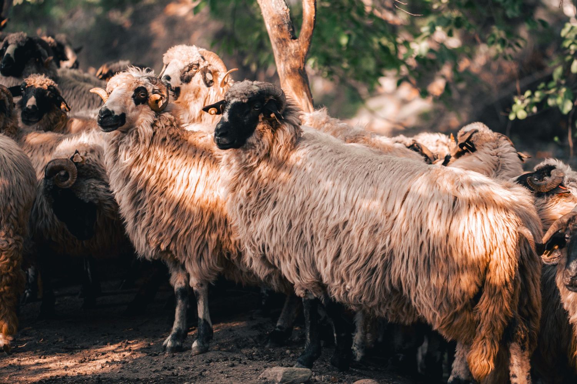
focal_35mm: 126
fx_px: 2014
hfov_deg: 16.3
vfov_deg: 10.9
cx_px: 346
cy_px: 154
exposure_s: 1/500
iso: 200
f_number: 2.8
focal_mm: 105
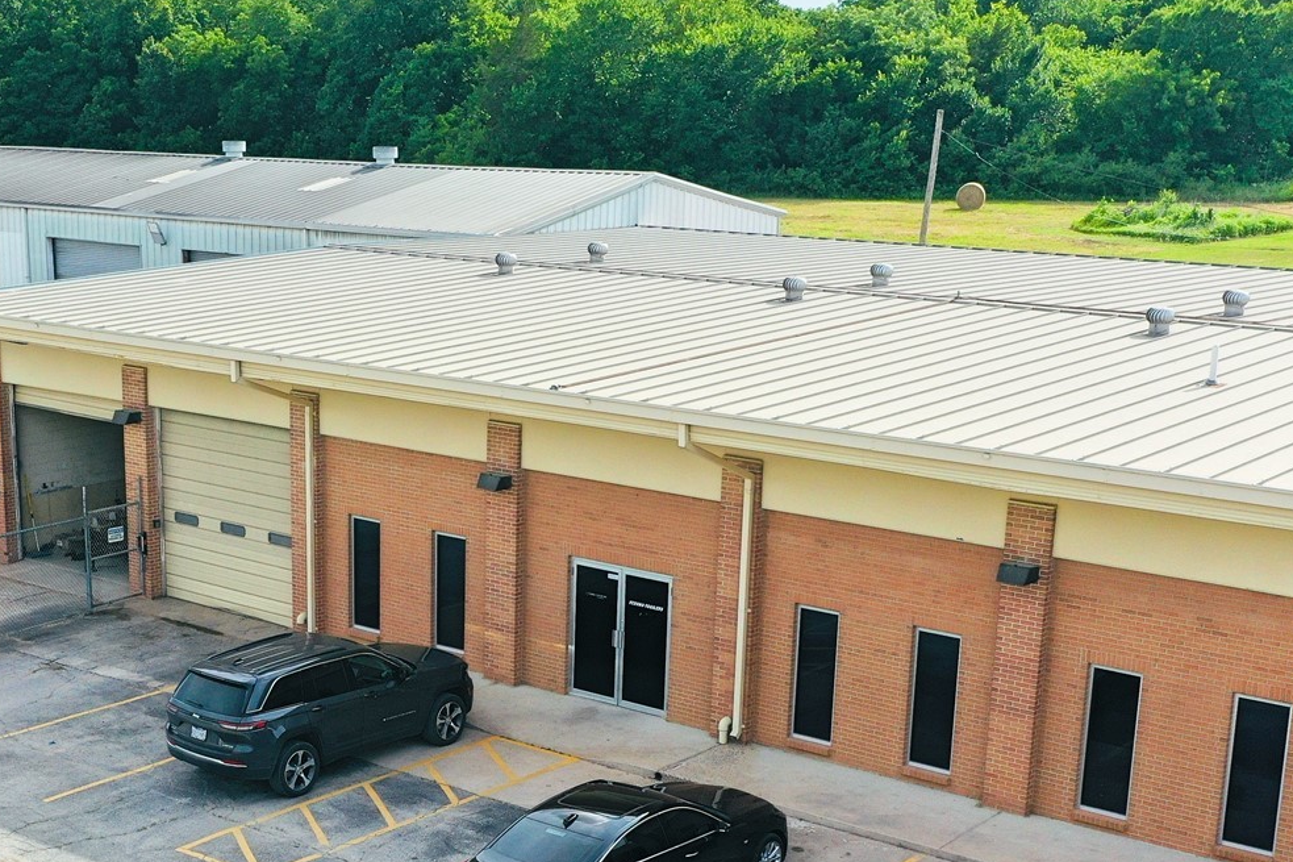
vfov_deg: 23.0
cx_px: 378
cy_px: 688
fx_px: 2083
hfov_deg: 34.0
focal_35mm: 58
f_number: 4.5
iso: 100
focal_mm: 10.26
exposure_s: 1/800
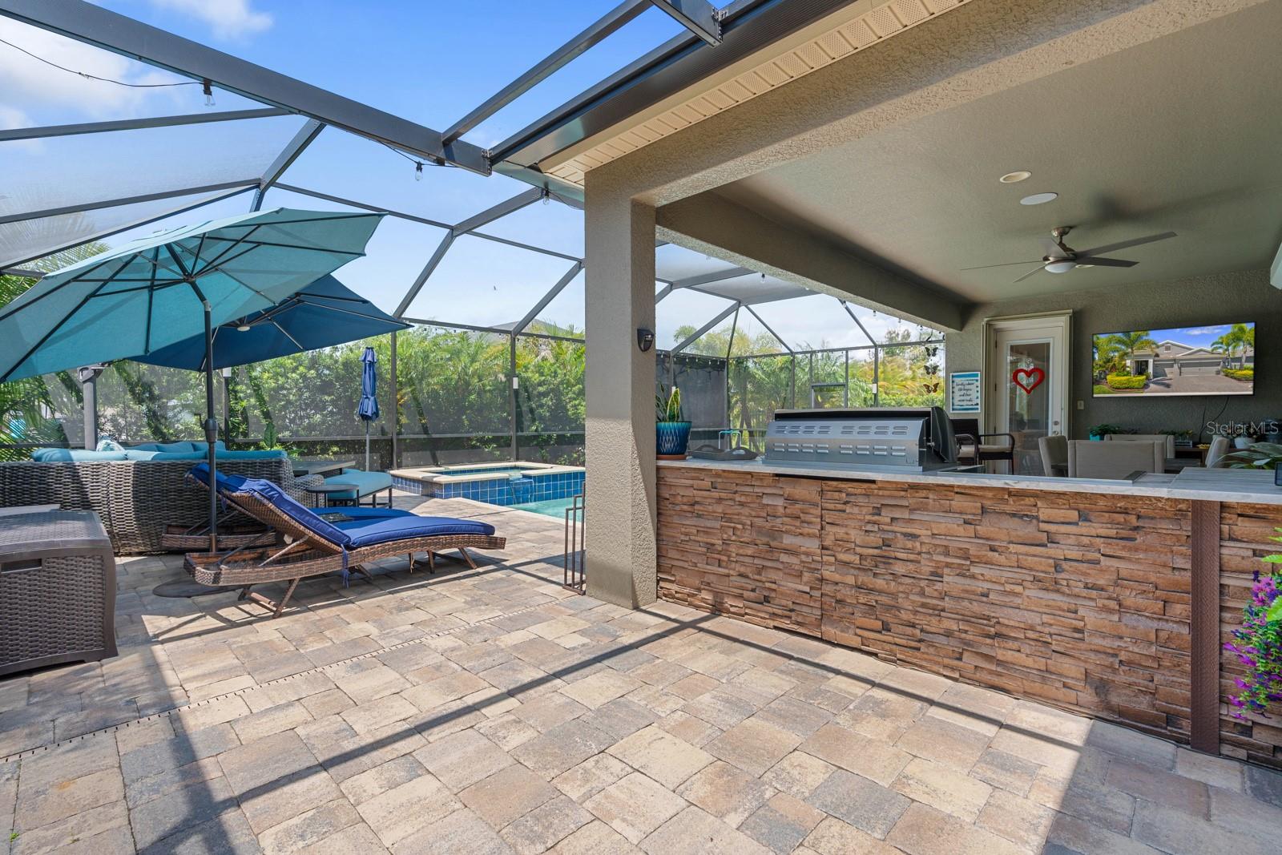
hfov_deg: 96.7
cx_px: 641
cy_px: 428
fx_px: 570
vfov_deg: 73.8
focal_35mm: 16
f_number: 8
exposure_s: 1/125
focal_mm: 16
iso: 200
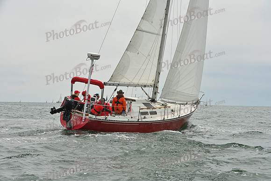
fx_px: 527
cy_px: 90
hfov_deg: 28.8
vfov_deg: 19.5
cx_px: 136
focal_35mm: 70
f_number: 8
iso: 320
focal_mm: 70
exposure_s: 1/2000
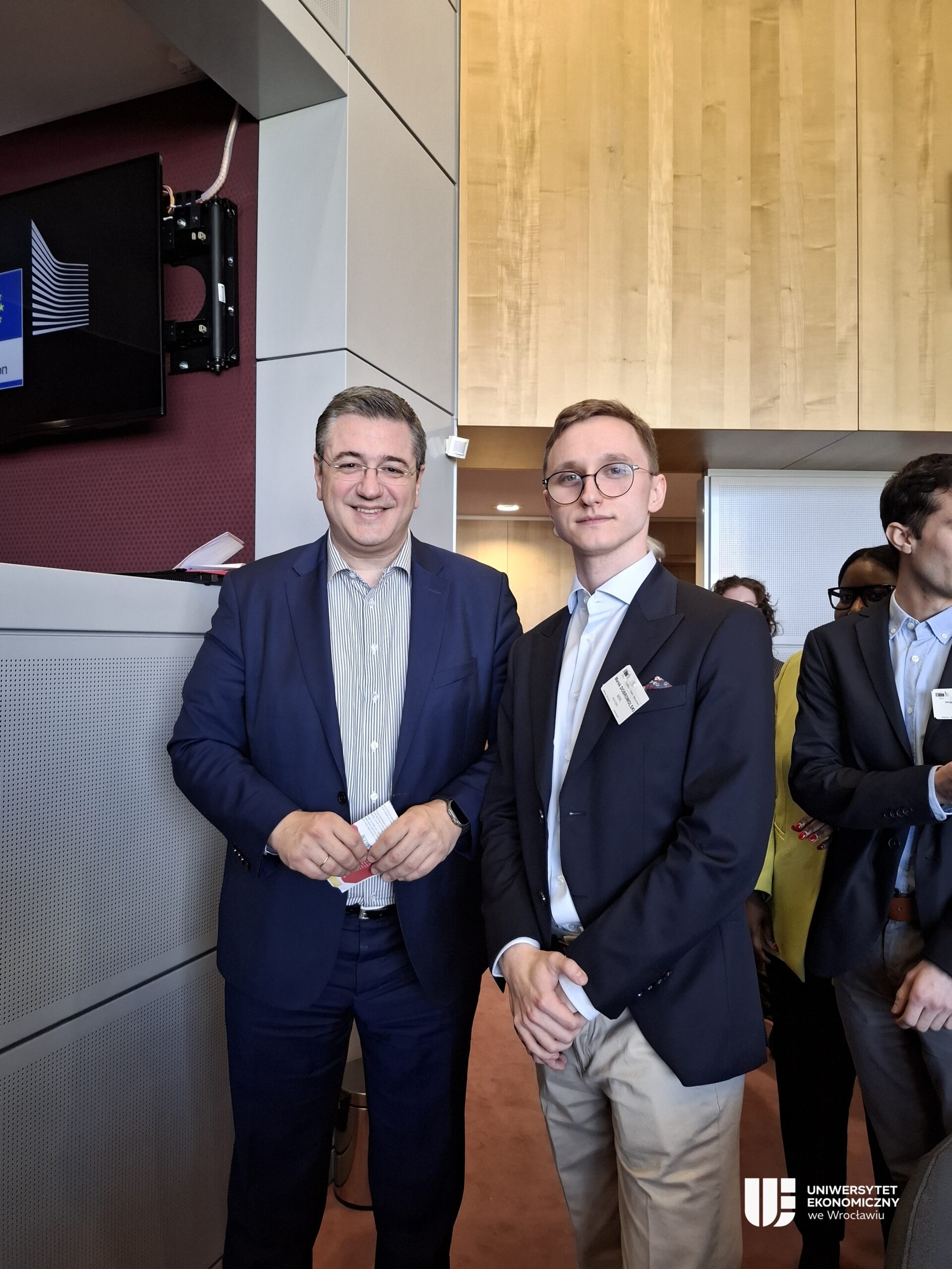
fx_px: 843
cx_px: 476
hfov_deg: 58.9
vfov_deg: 73.9
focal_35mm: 23
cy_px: 634
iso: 250
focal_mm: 5.54
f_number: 1.8
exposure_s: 1/100
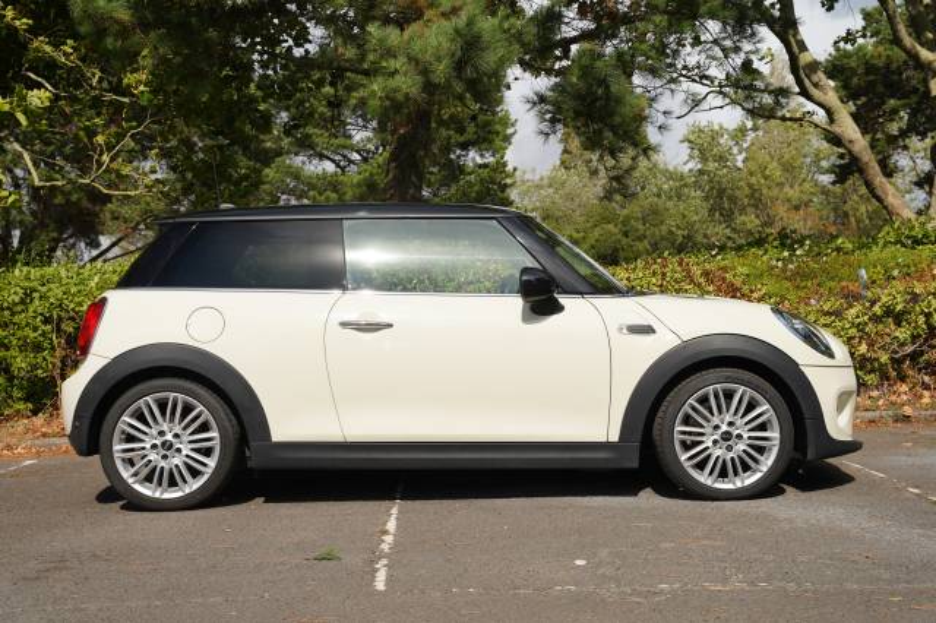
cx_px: 468
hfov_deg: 41.4
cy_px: 312
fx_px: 1237
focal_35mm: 48
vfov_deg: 28.3
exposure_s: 1/320
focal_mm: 47.6
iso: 100
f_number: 5.6
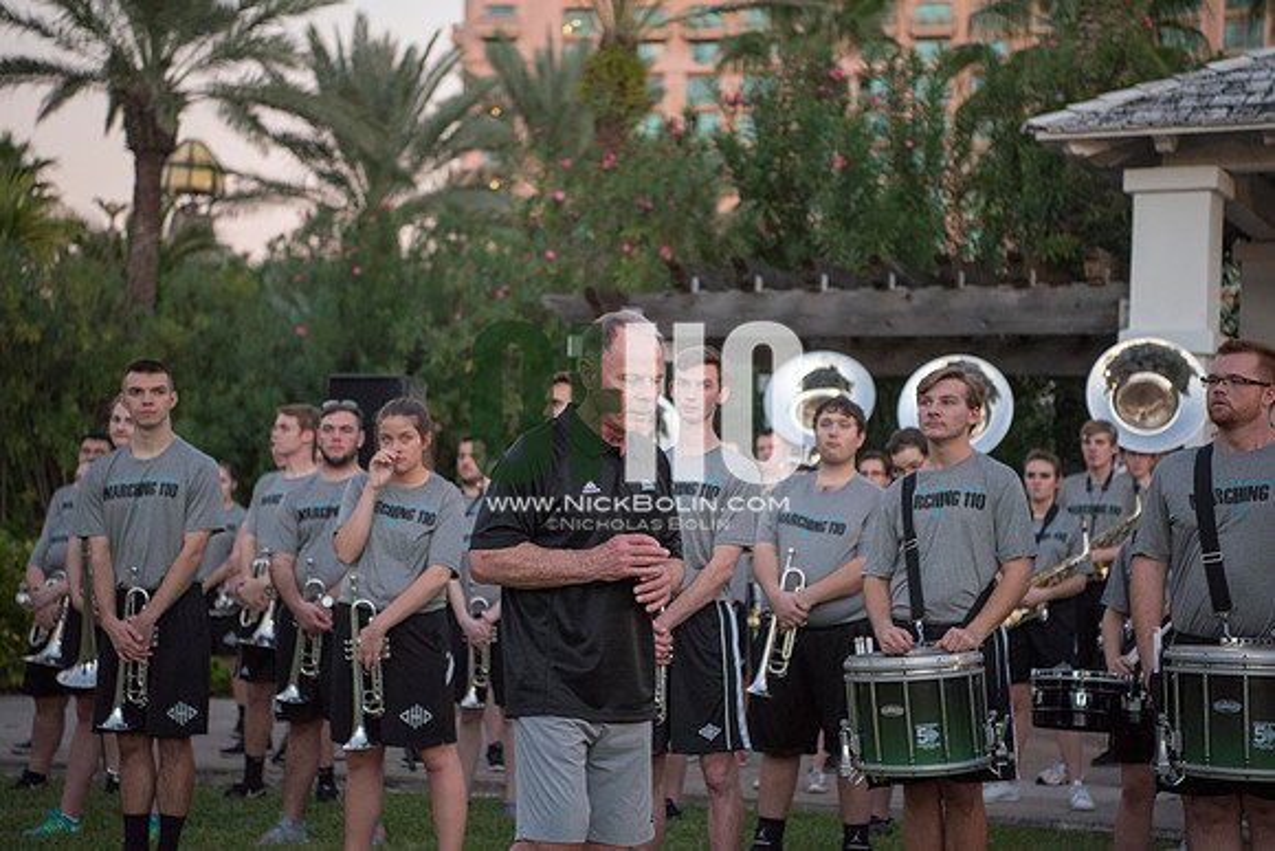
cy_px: 426
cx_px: 638
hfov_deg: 28.8
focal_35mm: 70
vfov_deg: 19.5
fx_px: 2480
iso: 2000
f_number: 3.2
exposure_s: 1/800
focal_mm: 70
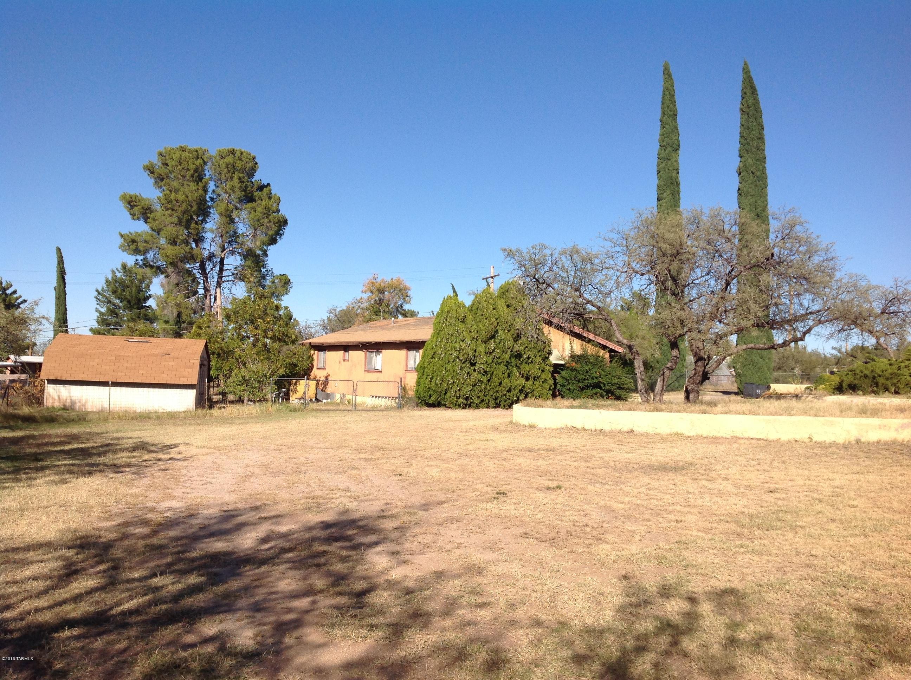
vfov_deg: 40.6
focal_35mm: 35
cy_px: 340
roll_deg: -0.6
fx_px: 920
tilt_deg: +1.9
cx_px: 456
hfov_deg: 52.7
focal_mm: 4.28
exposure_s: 1/2519
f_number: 2.4
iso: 50
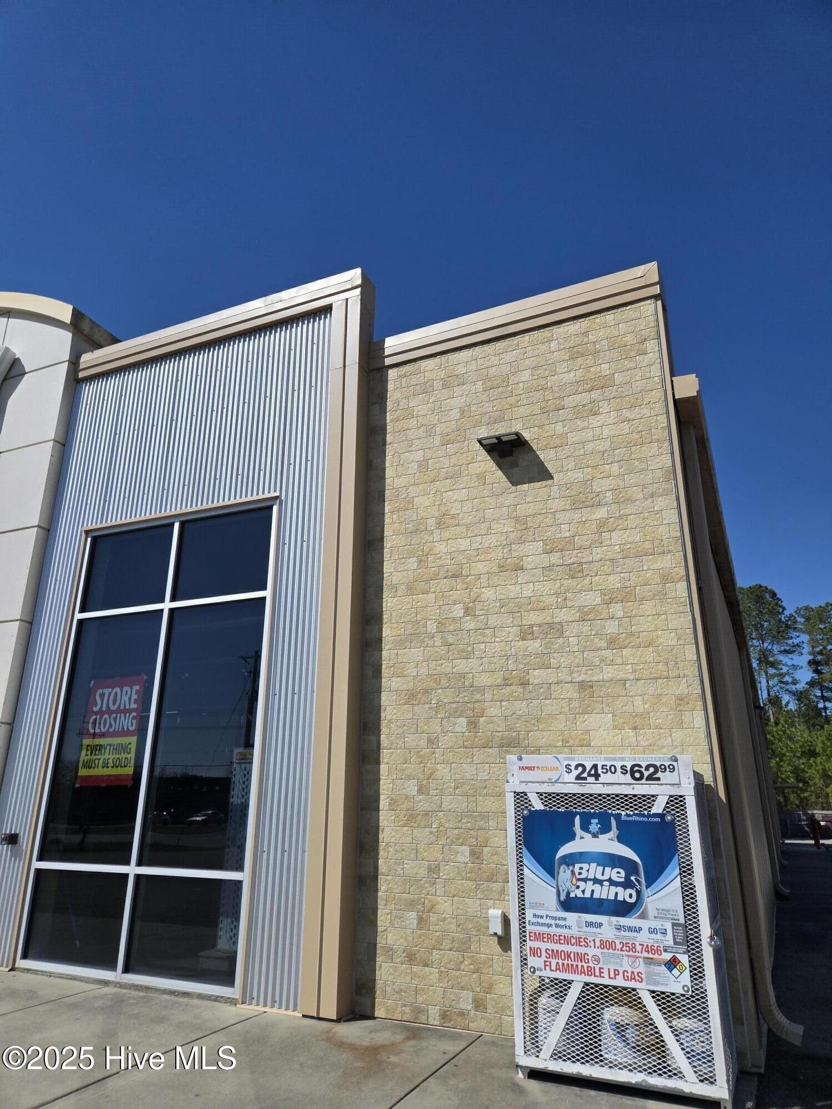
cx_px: 416
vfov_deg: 73.9
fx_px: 737
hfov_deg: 58.9
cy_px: 554
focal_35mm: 23
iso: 25
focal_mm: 5.4
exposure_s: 1/3608
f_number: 1.8
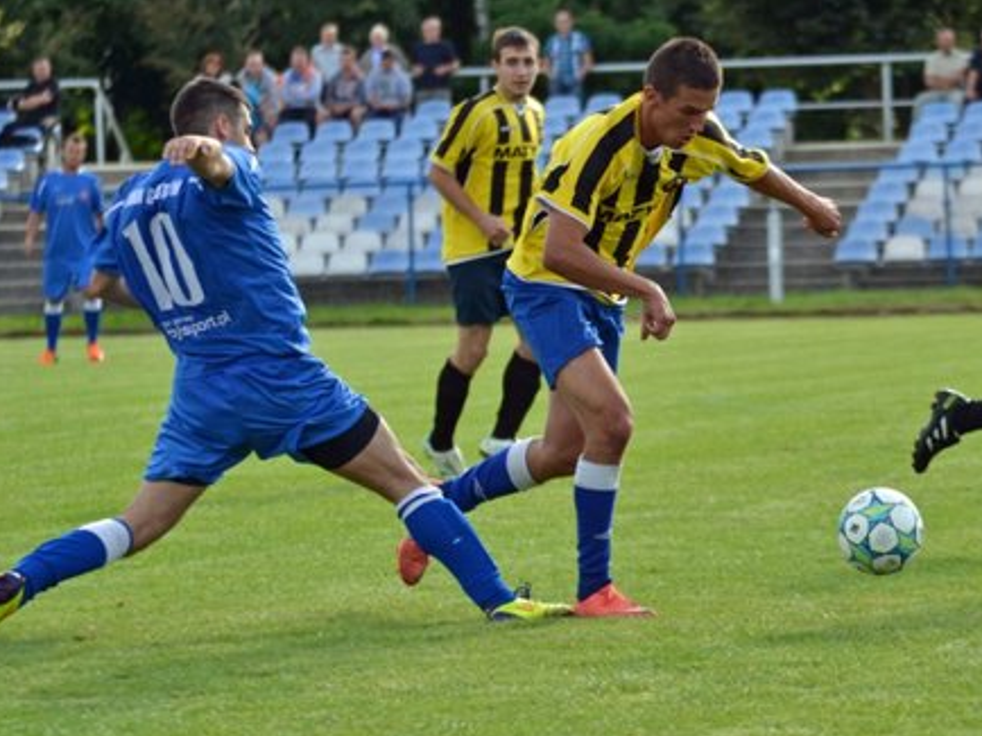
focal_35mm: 281
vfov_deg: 5.3
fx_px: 7967
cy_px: 269
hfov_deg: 7.1
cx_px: 652
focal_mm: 130
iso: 200
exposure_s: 1/800
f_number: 4.5
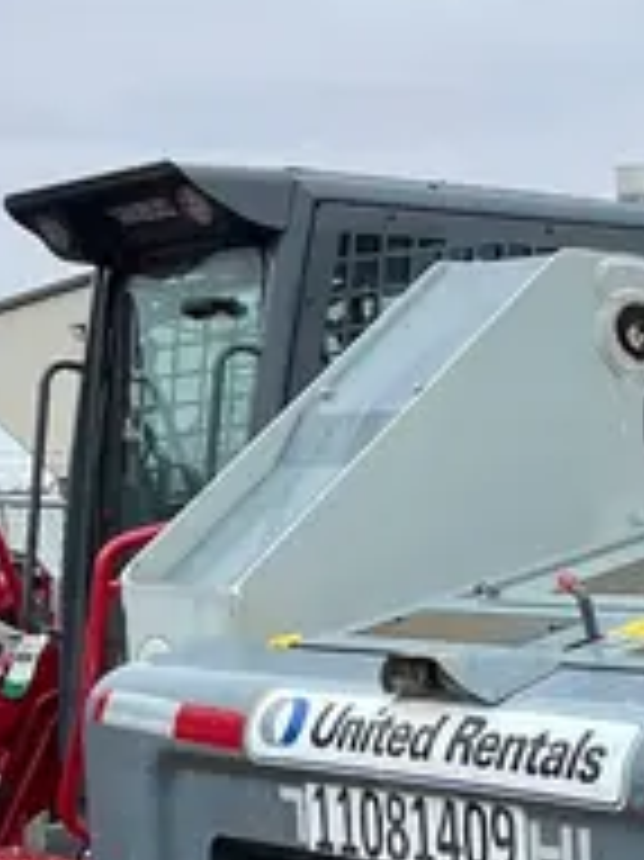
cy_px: 898
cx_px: 1216
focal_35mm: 100
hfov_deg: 13.1
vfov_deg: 19.0
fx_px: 2483
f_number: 1.6
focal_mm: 5.1
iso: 50
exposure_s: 1/1018
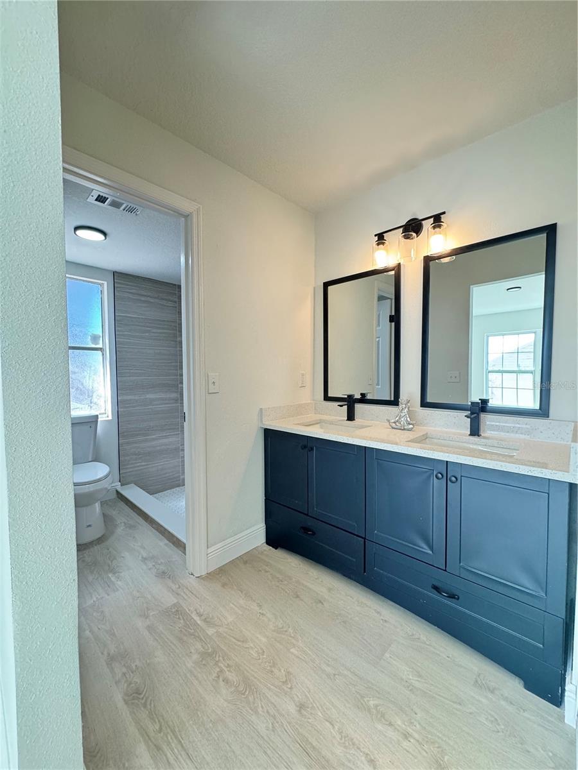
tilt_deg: -0.1
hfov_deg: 85.7
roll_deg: +1.0
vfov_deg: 102.1
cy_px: 385
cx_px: 289
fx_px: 312
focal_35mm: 14
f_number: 2.2
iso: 250
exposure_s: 1/60
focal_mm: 2.22
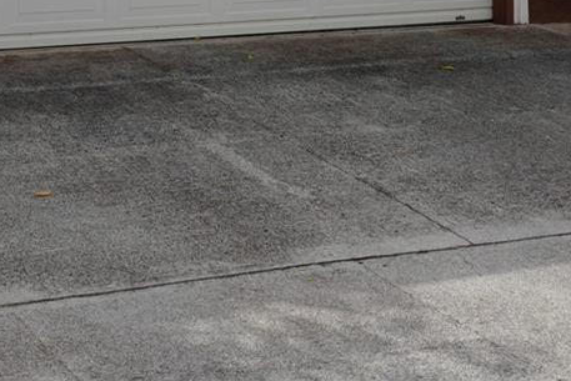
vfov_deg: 13.4
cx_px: 234
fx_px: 1555
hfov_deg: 20.8
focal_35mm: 98
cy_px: -131
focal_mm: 28
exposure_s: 1/500
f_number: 11
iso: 400
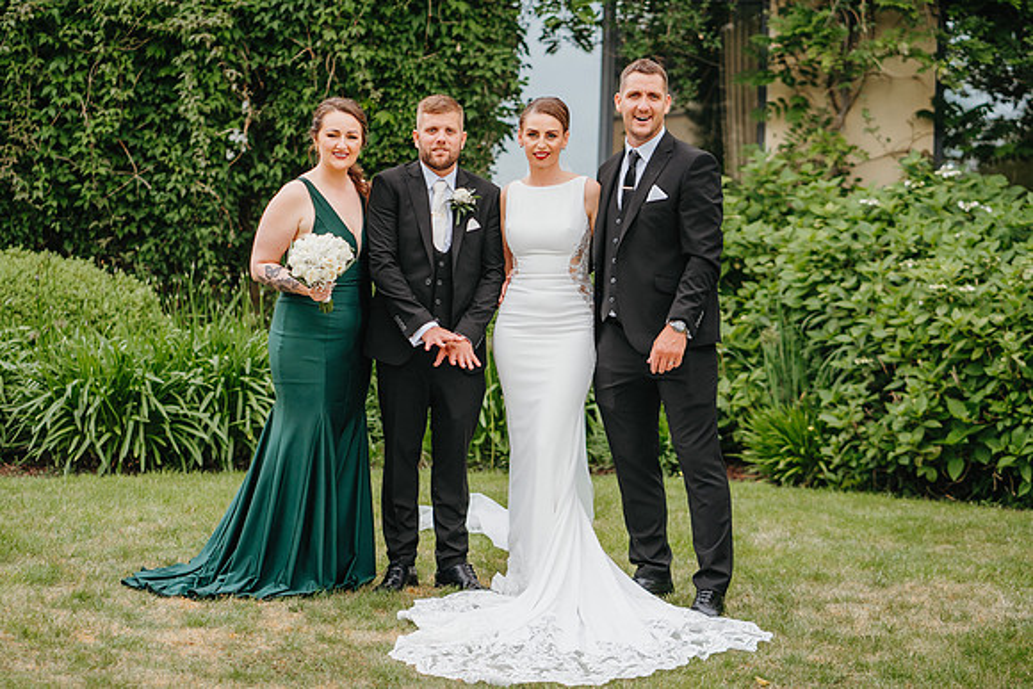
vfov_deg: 14.3
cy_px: 324
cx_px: 451
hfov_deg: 21.3
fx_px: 2751
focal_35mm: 96
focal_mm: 85
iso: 125
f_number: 2.8
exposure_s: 1/640
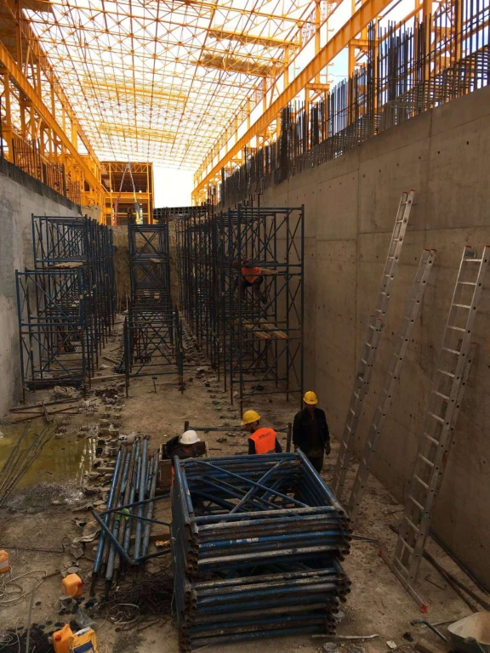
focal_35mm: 29
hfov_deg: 48.2
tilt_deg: -5.7
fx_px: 547
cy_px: 326
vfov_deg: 61.7
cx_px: 245
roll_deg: -0.3
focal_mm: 4.15
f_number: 2.2
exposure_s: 1/484
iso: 25
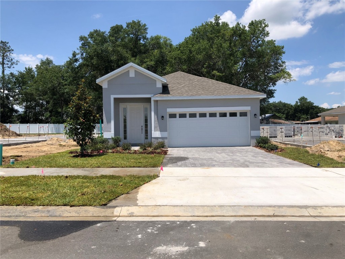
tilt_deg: +1.7
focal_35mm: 28
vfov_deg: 49.7
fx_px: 279
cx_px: 172
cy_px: 130
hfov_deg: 63.4
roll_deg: +0.0
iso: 20
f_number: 1.8
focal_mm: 4
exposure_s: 1/2857
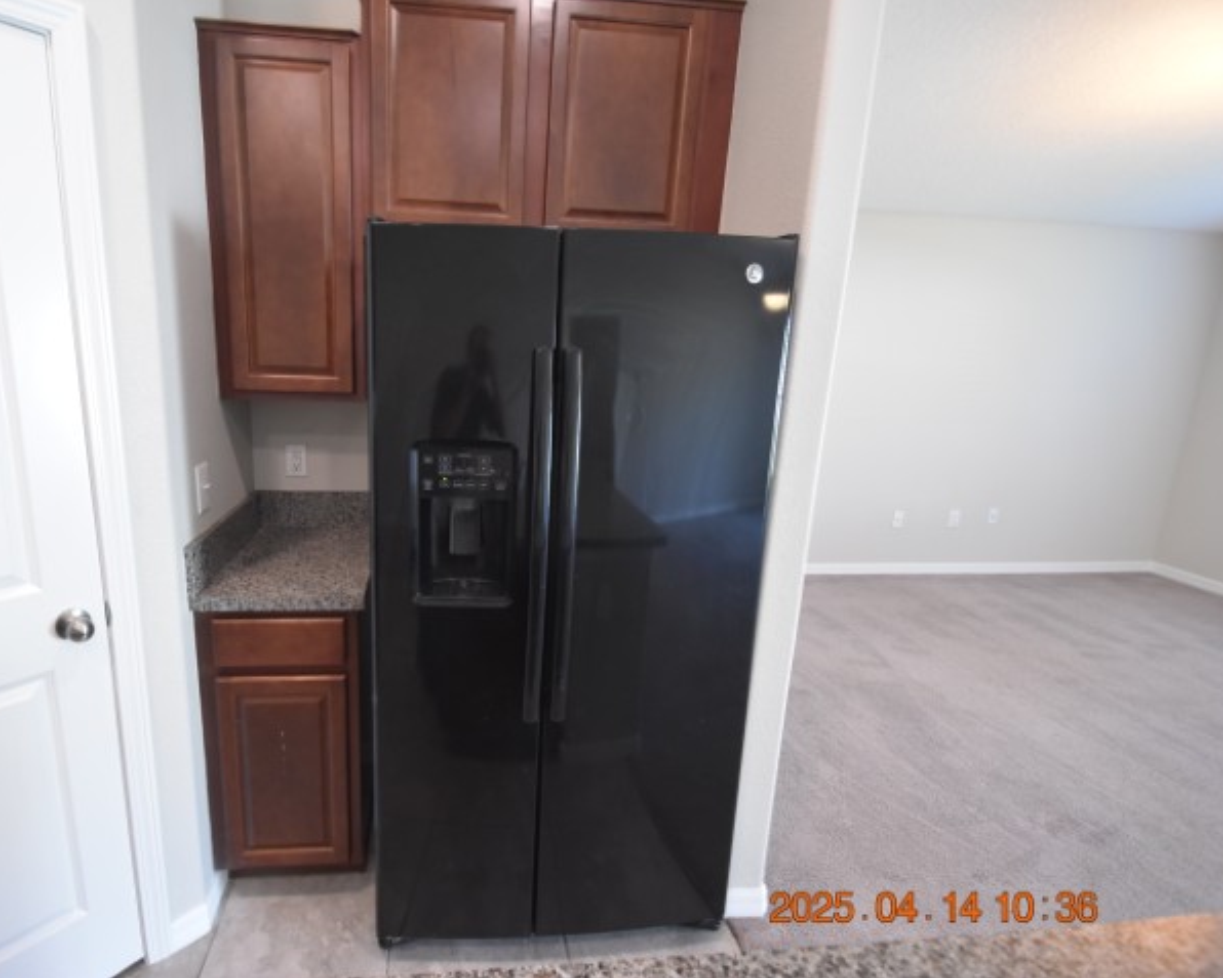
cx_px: 499
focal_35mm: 17
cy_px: 490
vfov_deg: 77.0
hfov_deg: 88.7
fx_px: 615
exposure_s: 1/60
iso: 1600
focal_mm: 10
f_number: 3.5
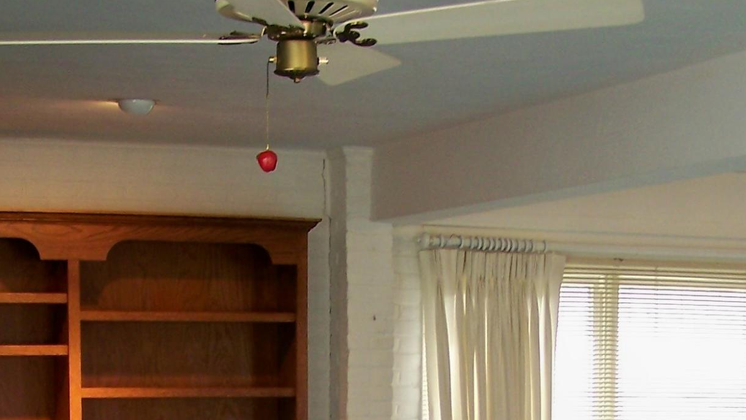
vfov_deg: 11.4
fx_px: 2018
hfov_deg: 20.9
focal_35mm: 102
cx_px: 330
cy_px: 610
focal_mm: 6.3
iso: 64
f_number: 2.8
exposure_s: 1/8
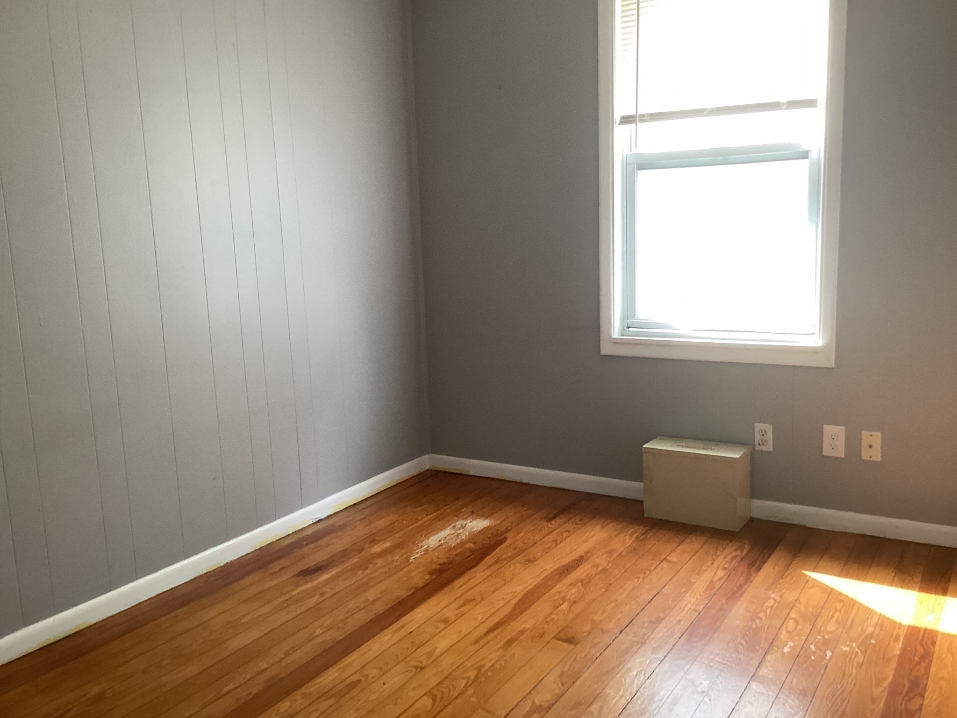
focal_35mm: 31
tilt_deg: -6.4
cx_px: 478
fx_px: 857
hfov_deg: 58.4
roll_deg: +1.2
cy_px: 359
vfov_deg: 45.4
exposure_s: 1/60
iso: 125
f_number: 2.4
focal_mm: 3.3
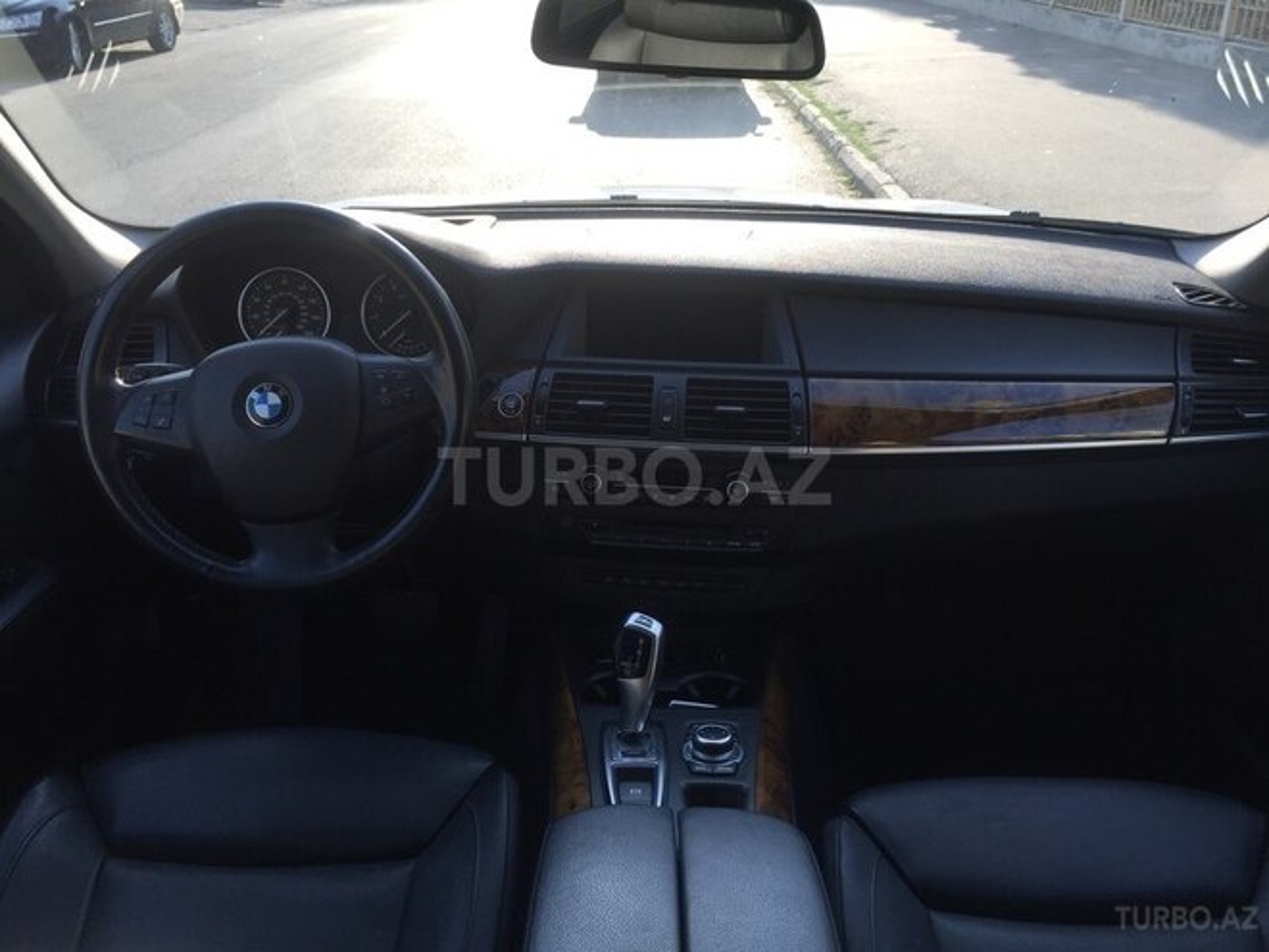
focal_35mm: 29
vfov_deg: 48.2
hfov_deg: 61.7
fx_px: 1063
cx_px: 634
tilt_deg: -27.2
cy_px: 476
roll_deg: -1.2
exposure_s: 1/278
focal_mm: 4.15
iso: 32
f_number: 2.2
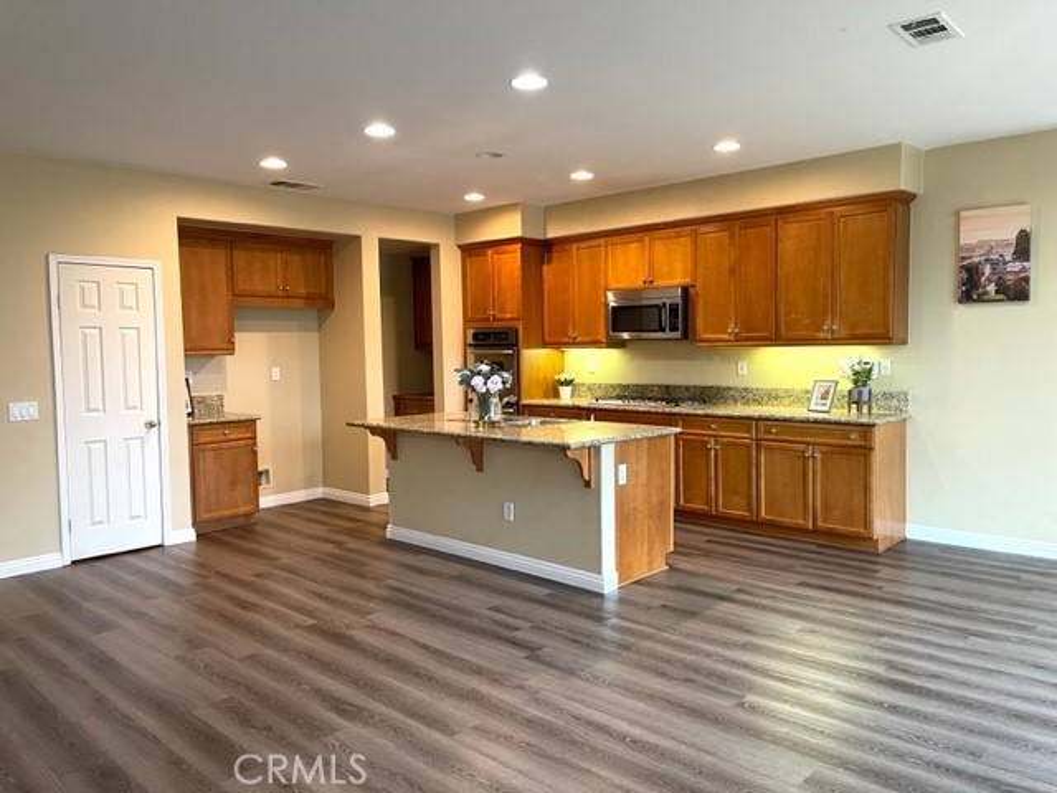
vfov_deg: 53.1
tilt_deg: -3.4
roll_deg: +1.0
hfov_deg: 67.3
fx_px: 794
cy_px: 396
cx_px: 528
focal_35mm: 26
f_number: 1.6
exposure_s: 1/60
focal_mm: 5.1
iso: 160
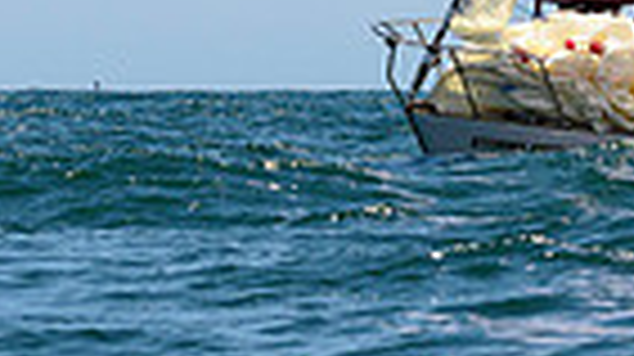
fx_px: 9691
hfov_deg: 3.7
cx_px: 931
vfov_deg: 2.1
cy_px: -268
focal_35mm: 577
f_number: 5.6
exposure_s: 1/2500
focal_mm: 130
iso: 250
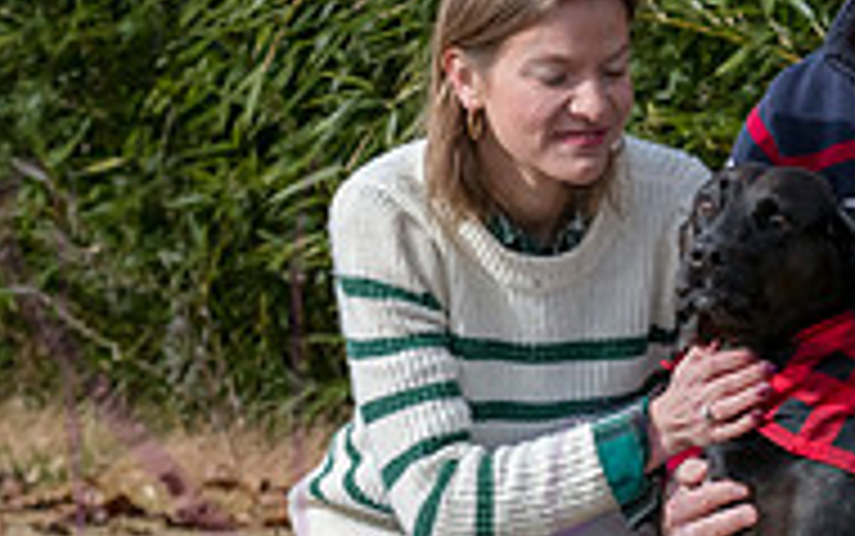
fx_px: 7251
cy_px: 223
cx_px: 752
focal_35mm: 311
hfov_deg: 6.7
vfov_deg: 4.2
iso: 400
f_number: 7.1
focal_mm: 100
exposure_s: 1/1000
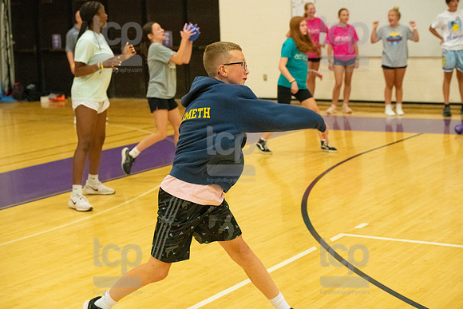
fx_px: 900
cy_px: 154
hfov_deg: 28.8
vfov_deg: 19.5
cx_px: 232
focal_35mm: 70
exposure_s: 1/800
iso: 6400
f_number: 4.5
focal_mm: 70
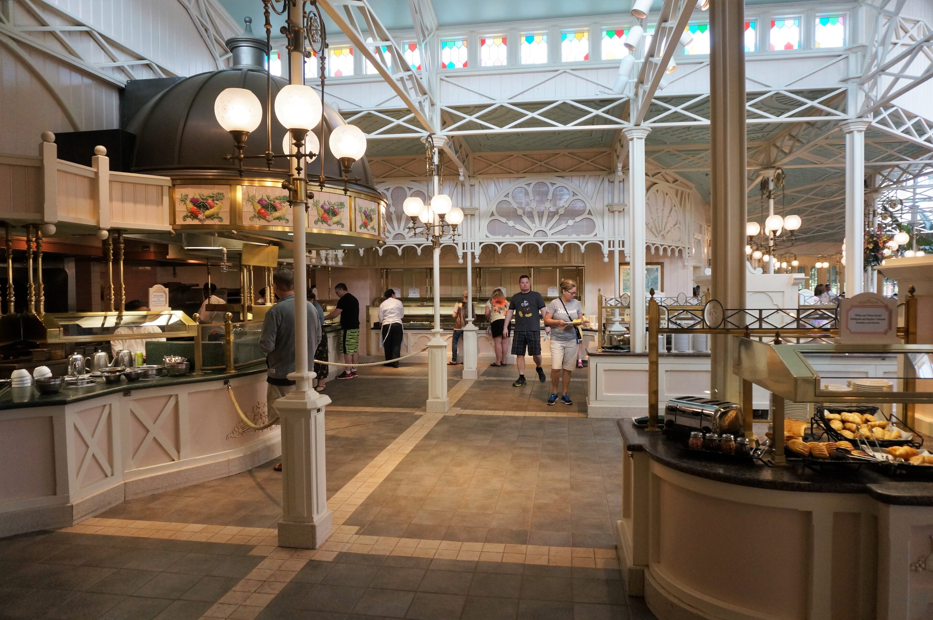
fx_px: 621
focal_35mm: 24
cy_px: 310
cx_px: 466
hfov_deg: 73.8
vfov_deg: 53.0
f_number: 4
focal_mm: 16
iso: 800
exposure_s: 1/160
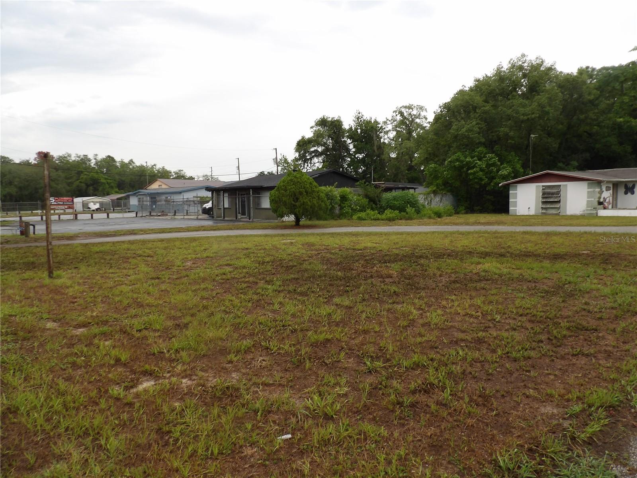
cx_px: 318
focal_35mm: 24
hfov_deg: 71.6
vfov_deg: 56.8
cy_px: 239
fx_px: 442
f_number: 3.2
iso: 100
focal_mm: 4.3
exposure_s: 1/89
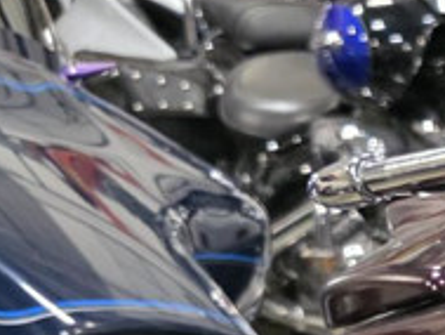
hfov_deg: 11.9
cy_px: 606
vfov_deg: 10.7
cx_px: 1112
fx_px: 1672
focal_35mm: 130
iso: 1600
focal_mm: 6.3
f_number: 1.7
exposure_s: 1/120
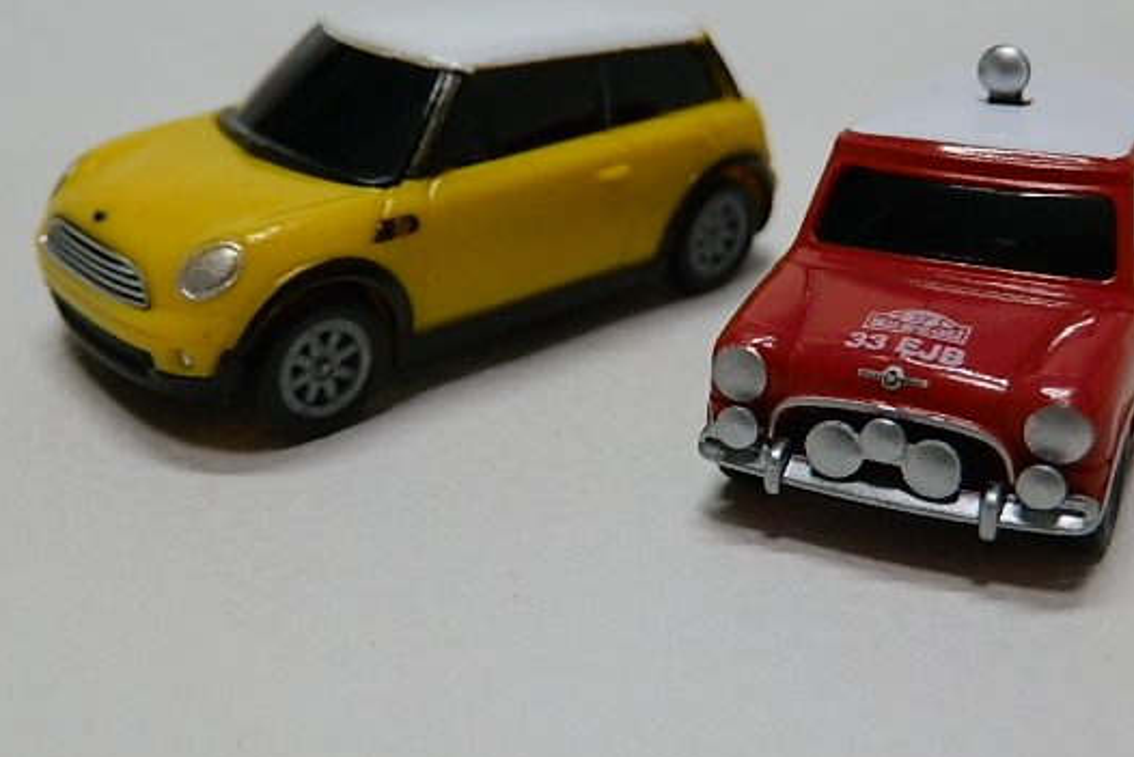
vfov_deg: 31.2
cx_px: 634
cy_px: 373
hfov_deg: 45.3
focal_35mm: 43
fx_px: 1355
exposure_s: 1/30
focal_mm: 6.17
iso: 200
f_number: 3.5
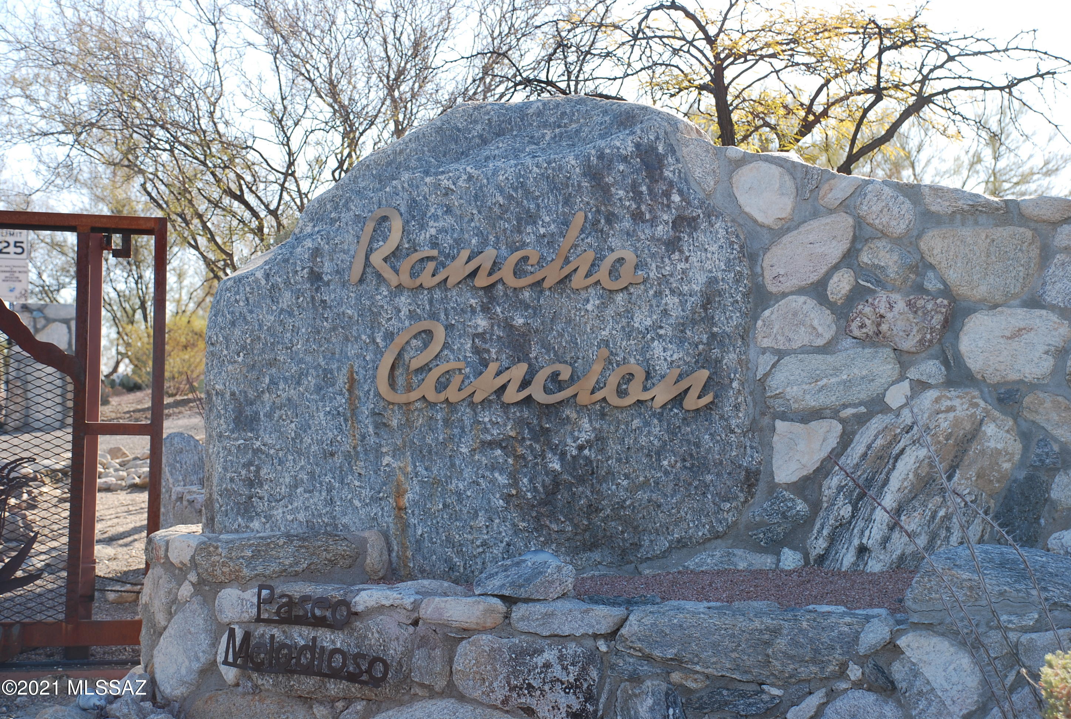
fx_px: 2325
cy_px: 360
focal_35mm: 78
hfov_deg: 25.9
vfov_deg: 17.6
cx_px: 536
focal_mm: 52
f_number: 5.6
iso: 100
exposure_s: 1/125
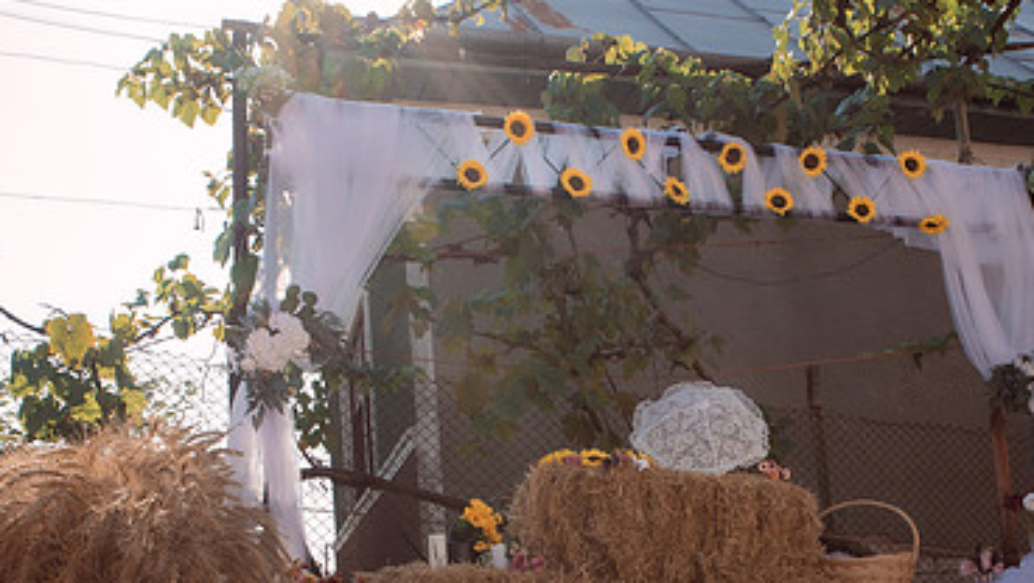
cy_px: 540
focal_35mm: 43
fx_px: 1180
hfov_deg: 47.3
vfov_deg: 26.7
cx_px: 565
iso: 800
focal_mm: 24
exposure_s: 1/400
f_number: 11
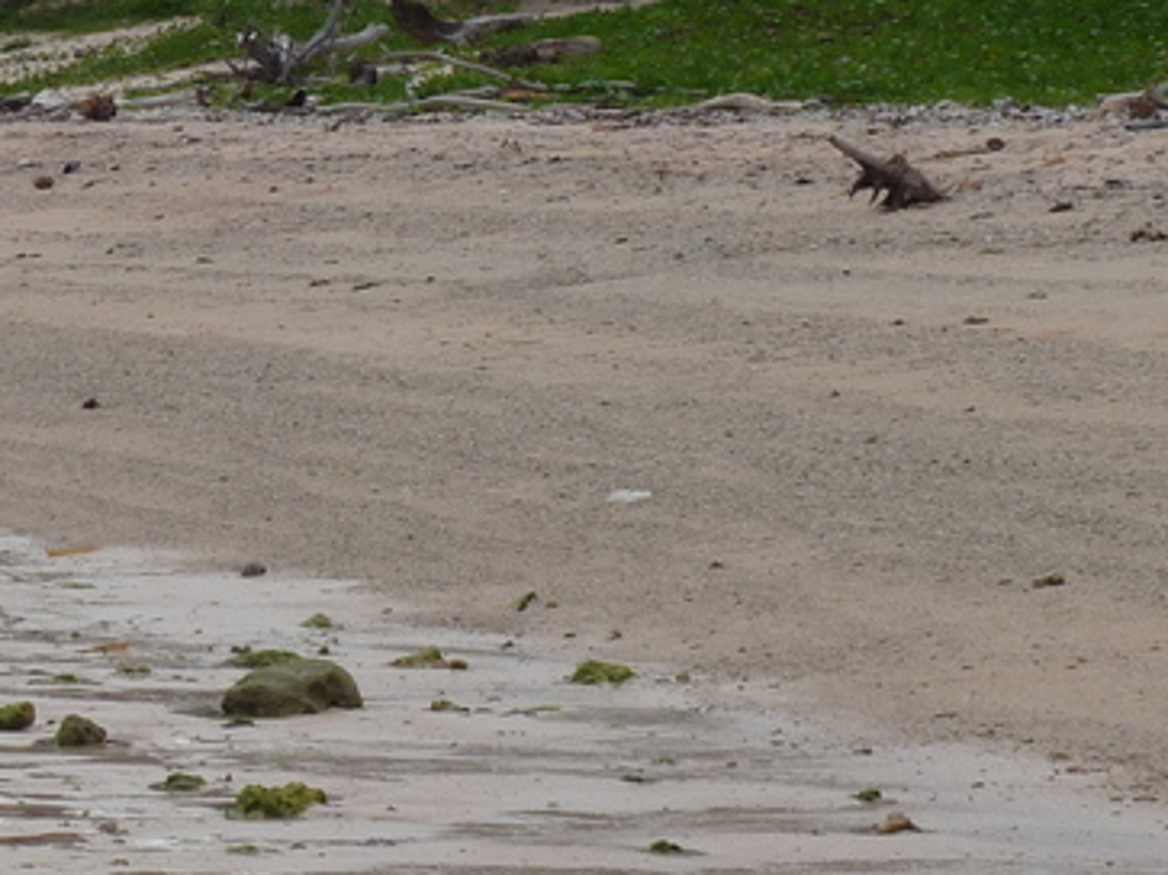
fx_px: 5802
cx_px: -325
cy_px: 187
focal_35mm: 172
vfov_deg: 8.6
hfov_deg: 11.2
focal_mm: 8.5
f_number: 5.6
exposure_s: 1/400
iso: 80
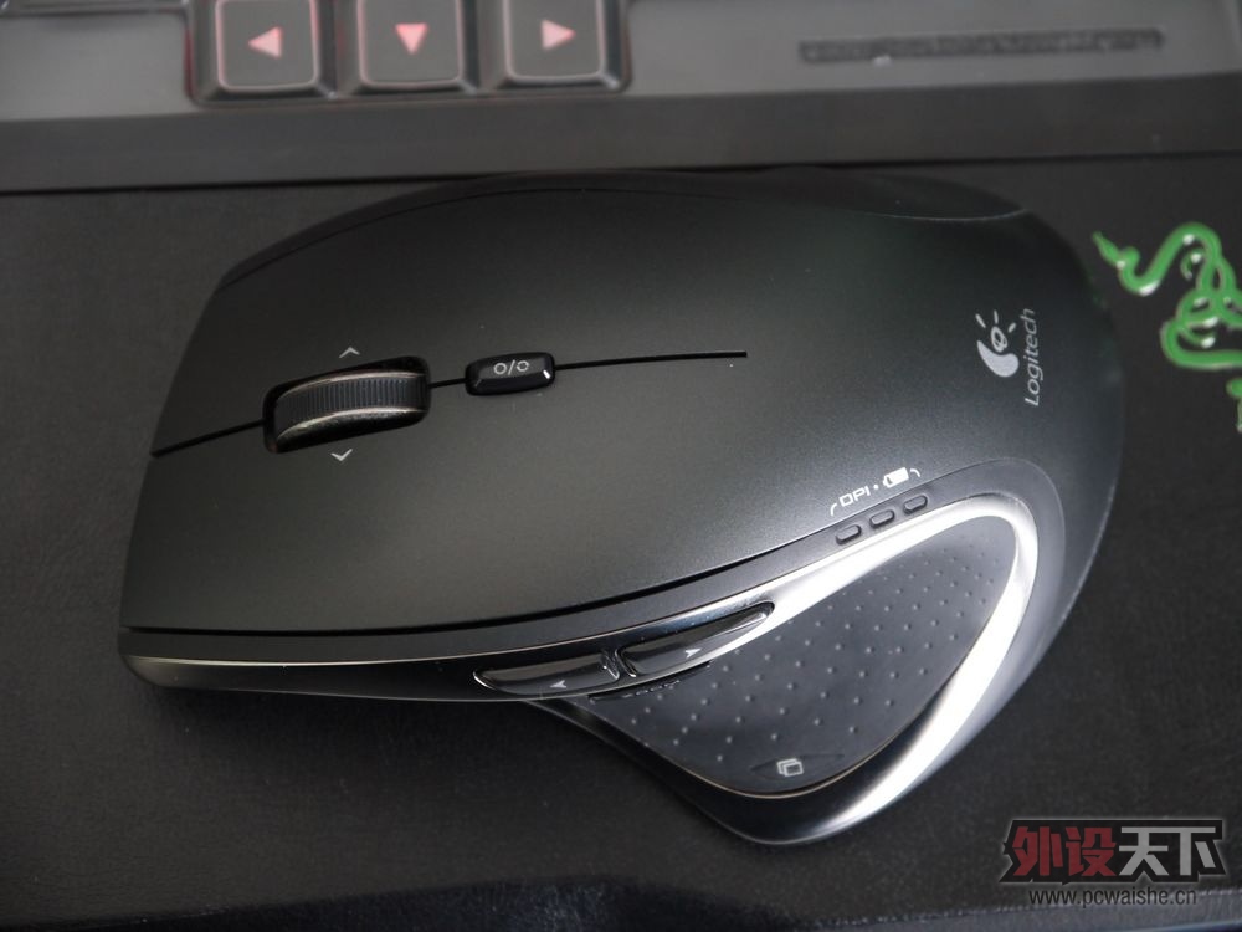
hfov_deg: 23.3
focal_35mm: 84
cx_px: 621
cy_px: 466
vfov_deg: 17.6
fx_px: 3014
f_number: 5.6
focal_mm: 42
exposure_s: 1/8
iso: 400
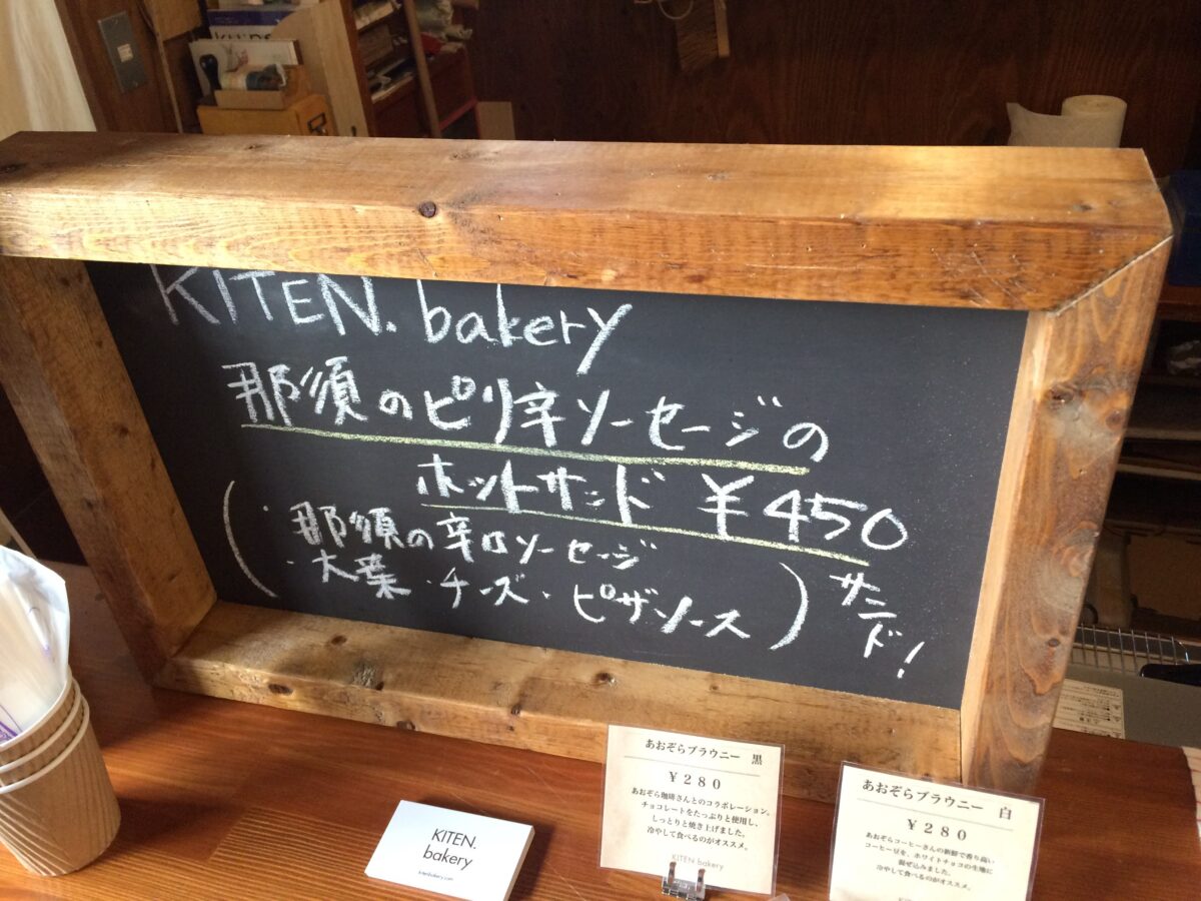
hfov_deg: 61.7
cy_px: 450
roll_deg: +8.6
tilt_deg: -34.5
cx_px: 600
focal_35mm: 29
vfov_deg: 48.2
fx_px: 1006
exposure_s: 1/30
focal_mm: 4.15
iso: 125
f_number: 2.2
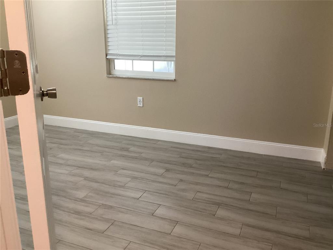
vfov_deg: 45.4
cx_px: 166
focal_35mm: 31
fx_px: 298
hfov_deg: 58.4
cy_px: 125
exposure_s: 1/60
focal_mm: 3.3
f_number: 2.4
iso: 320
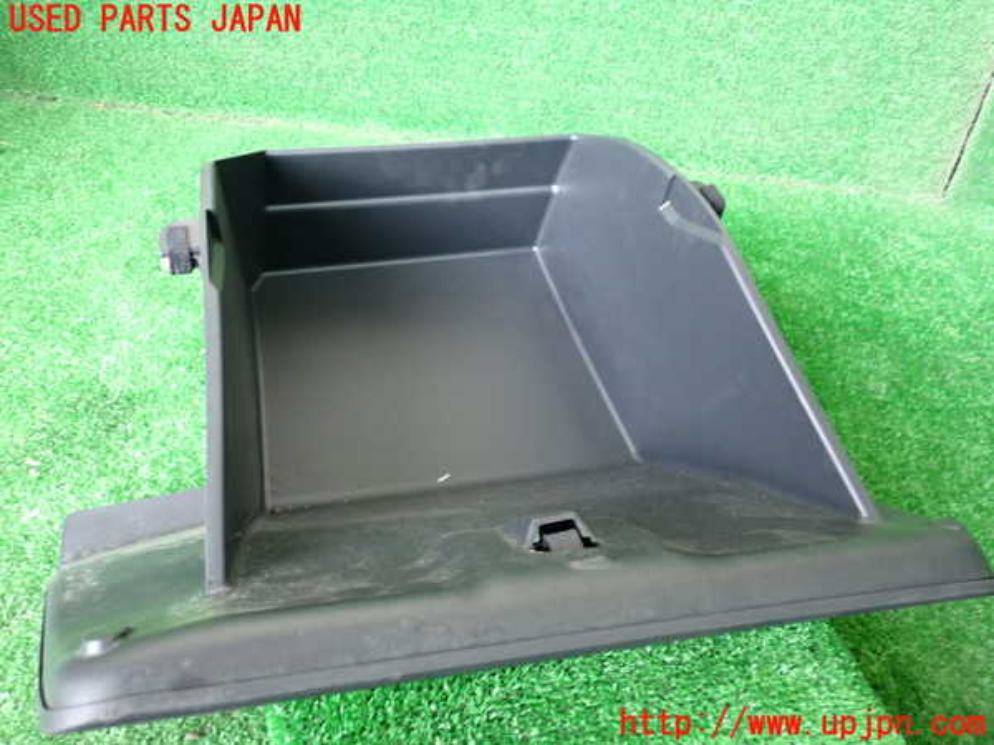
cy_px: 372
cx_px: 497
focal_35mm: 30
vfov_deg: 46.8
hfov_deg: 60.0
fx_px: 861
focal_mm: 5.4
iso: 500
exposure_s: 1/30
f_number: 2.3
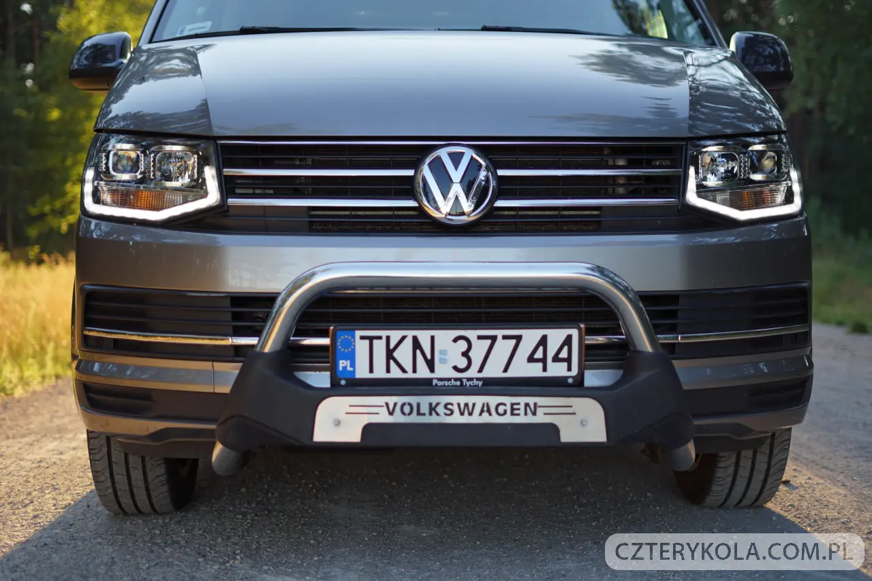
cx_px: 436
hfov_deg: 39.6
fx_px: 1211
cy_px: 290
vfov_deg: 27.0
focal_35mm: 50
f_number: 1.8
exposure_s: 1/400
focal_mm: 50
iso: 100
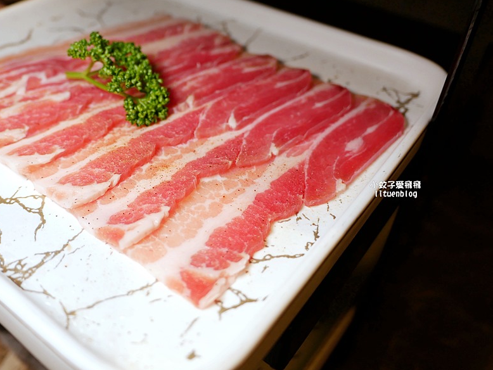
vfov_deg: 39.5
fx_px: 513
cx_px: 187
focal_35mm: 36
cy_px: 150
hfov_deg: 50.9
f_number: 2.5
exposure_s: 1/200
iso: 200
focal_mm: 14
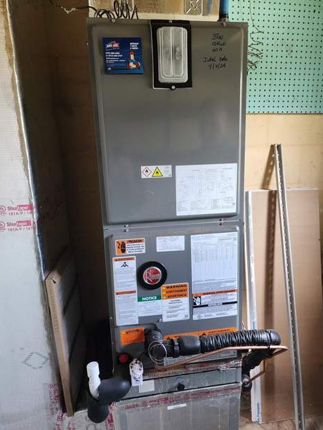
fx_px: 298
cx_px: 166
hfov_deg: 56.8
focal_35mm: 24
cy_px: 210
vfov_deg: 71.6
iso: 640
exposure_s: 1/120
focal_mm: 6.4
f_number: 1.8
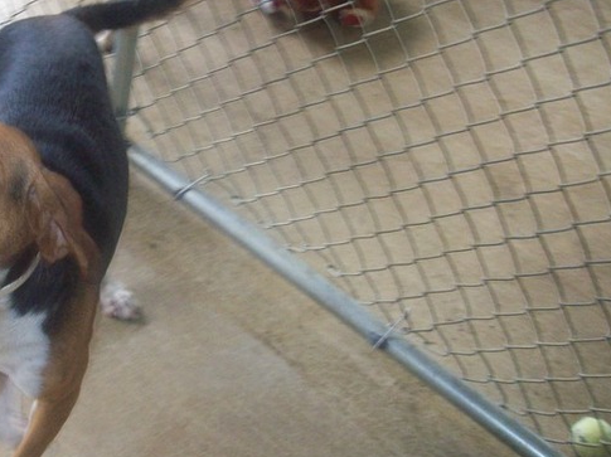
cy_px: 191
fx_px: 1005
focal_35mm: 57
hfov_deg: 33.0
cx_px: 136
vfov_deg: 25.6
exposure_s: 1/64
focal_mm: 6
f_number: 2.7
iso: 200
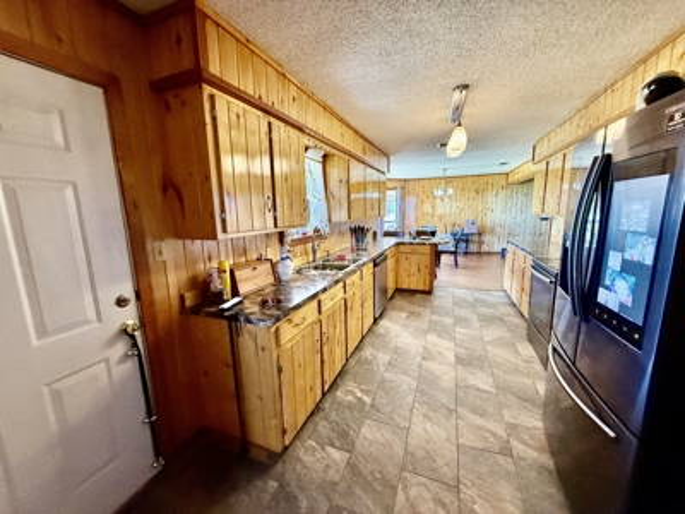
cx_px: 342
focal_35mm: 14
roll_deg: +0.6
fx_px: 277
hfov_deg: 102.1
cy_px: 257
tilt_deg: -8.6
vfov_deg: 85.7
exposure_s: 1/60
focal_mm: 2.22
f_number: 2.2
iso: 320
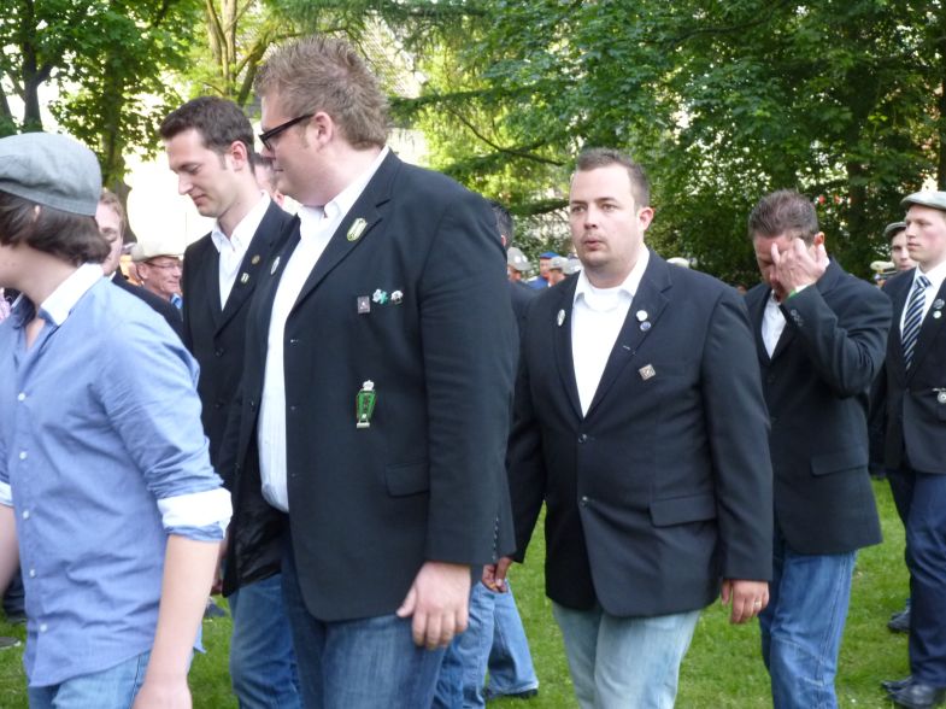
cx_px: 473
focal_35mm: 52
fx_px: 1420
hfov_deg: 36.8
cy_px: 354
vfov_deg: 28.0
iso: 320
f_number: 3.2
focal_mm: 9.2
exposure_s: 1/60
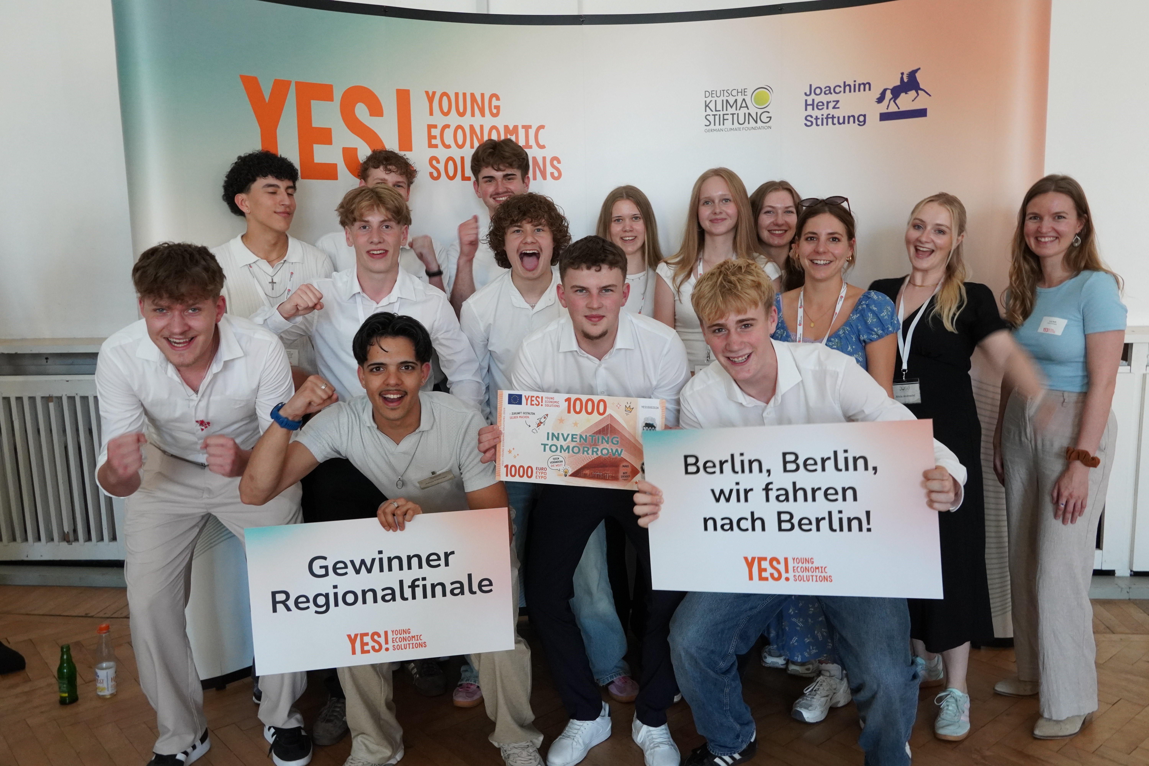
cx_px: 574
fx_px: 957
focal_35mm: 30
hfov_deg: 61.9
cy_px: 383
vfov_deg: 43.6
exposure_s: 1/30
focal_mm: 20
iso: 2000
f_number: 7.1
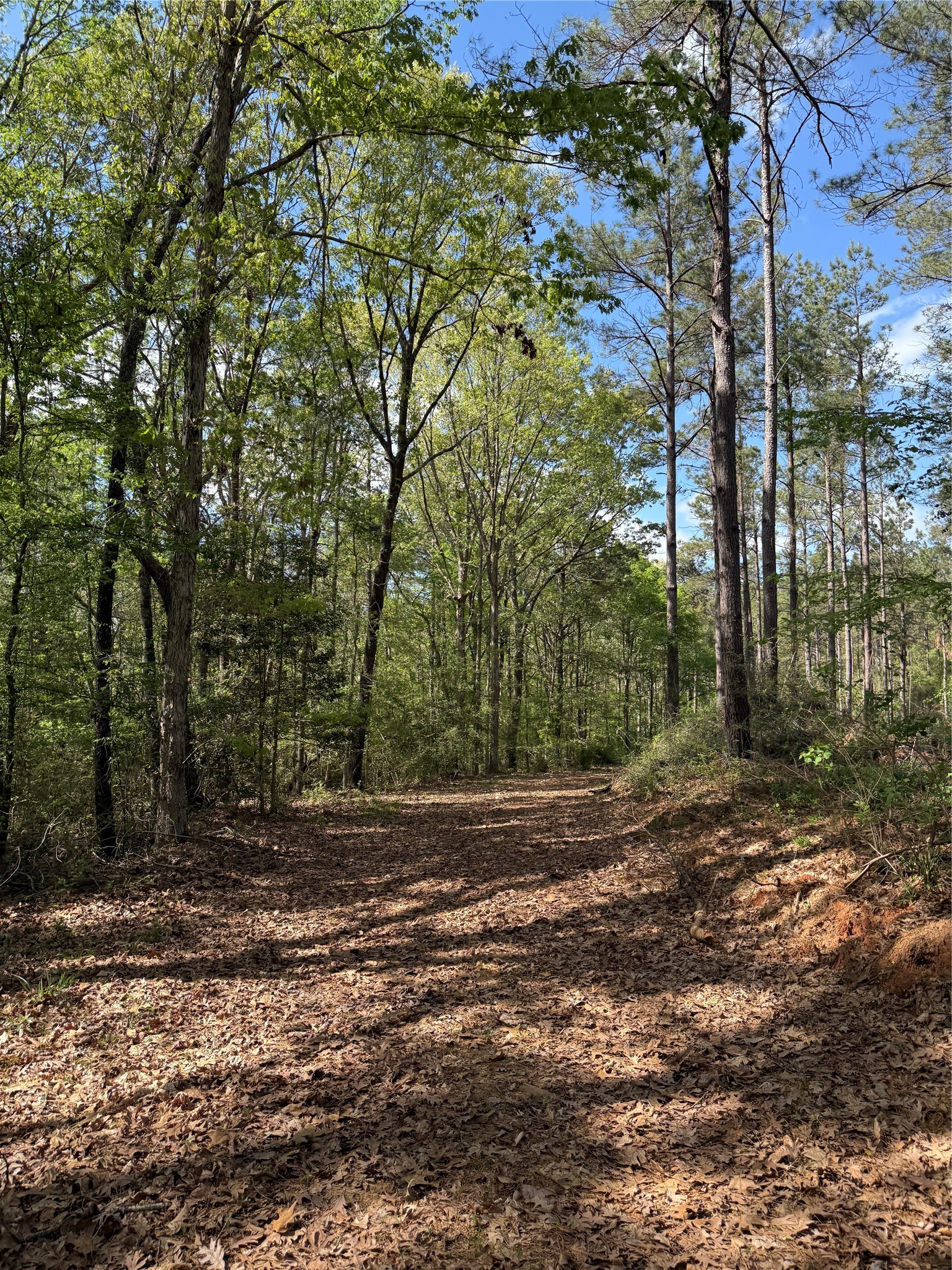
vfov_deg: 71.6
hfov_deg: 56.8
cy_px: 635
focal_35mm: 24
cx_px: 476
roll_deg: -0.2
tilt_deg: +4.4
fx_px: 880
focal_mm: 6.76
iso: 100
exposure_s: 1/1230
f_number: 1.78
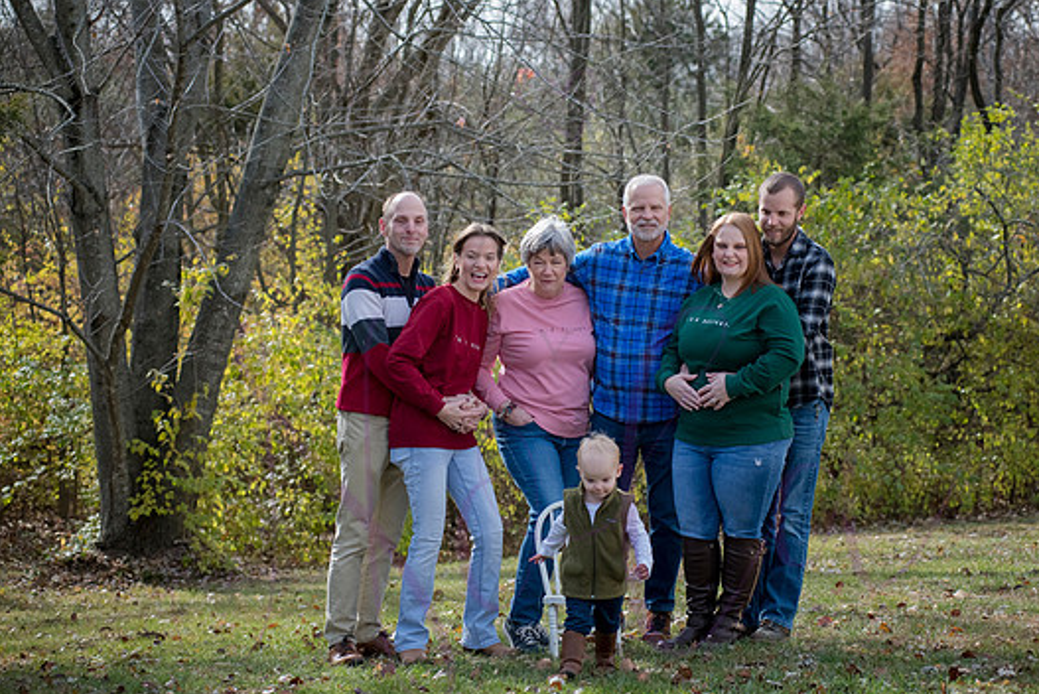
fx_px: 2541
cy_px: 346
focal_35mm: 88
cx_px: 566
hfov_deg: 23.1
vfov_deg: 15.6
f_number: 5
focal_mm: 80
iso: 400
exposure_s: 1/800
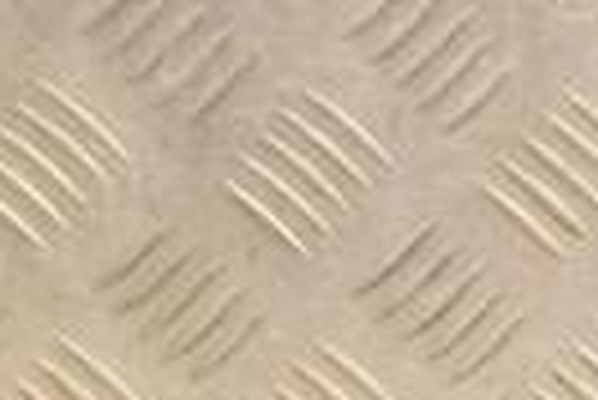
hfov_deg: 5.8
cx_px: 1043
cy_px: 539
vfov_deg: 3.9
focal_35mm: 351
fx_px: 5837
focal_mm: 52
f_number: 11
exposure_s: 1/50
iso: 800
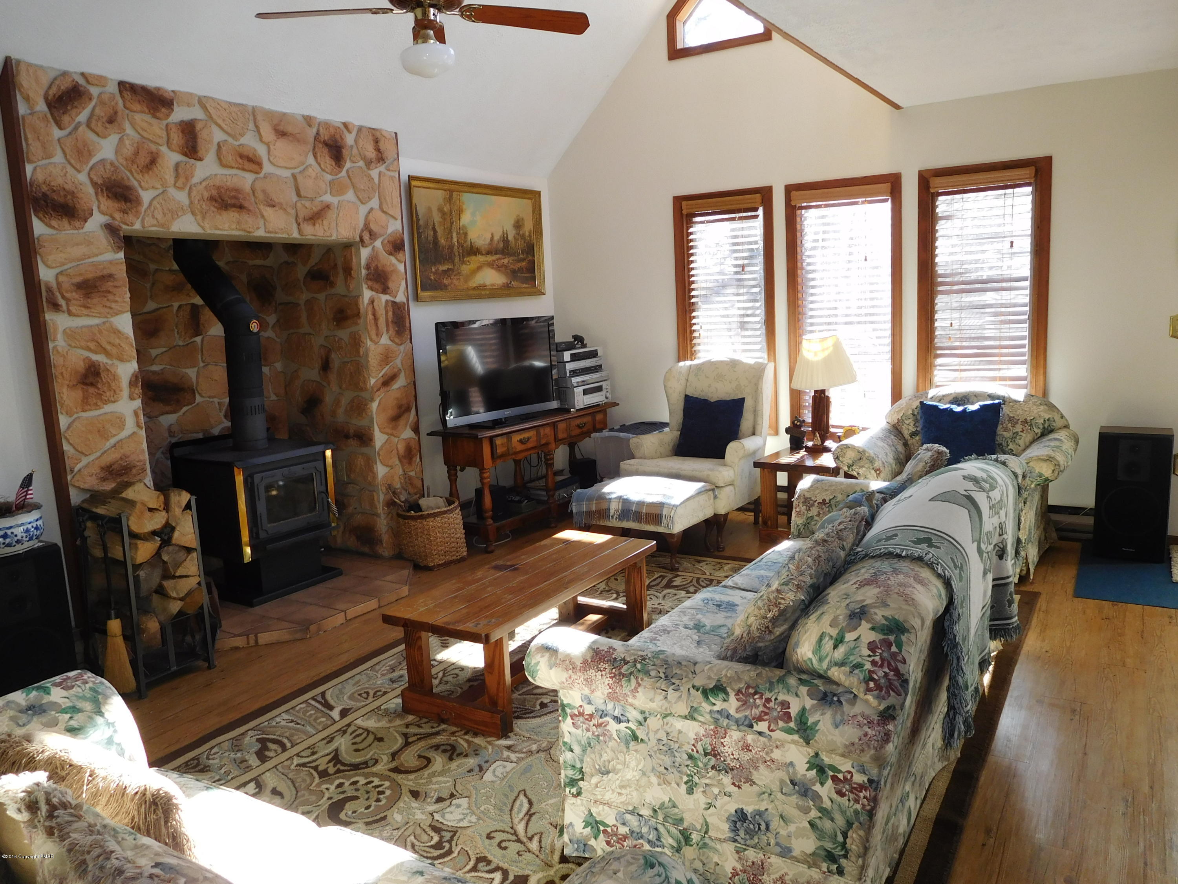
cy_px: 442
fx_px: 851
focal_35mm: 25
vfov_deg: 54.9
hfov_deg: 69.4
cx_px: 589
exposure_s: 1/40
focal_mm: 4.5
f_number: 3.4
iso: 125
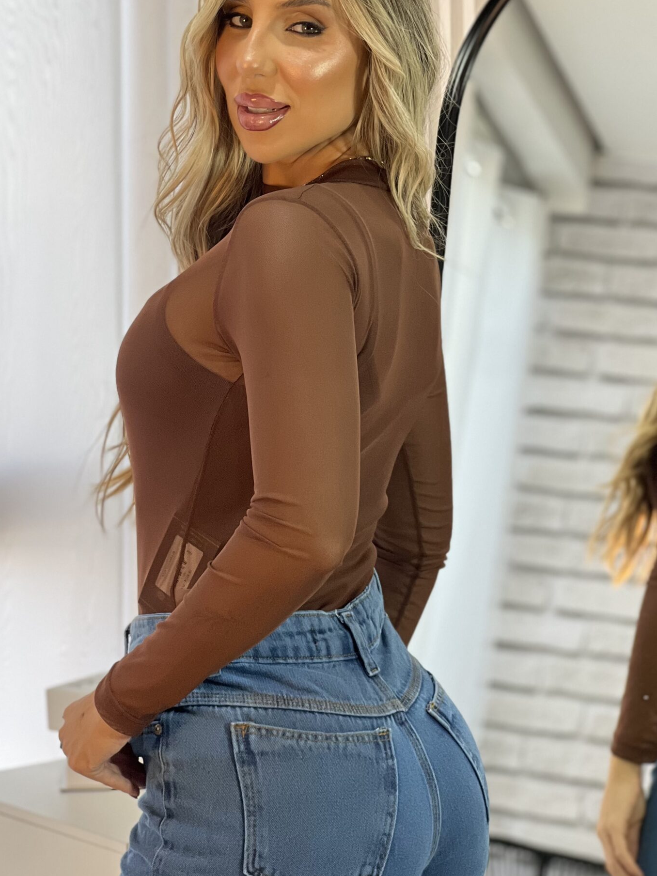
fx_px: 2758
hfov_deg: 13.6
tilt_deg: -2.9
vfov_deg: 18.0
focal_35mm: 109
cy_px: 355
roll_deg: +1.2
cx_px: 293
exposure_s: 1/120
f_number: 2.8
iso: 100
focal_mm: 9
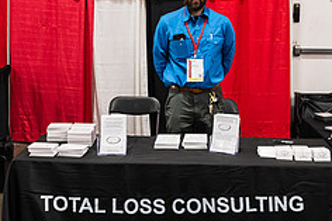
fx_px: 562
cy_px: 51
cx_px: 196
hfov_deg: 32.8
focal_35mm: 61
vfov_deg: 22.0
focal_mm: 24
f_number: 4
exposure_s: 1/200
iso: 3200
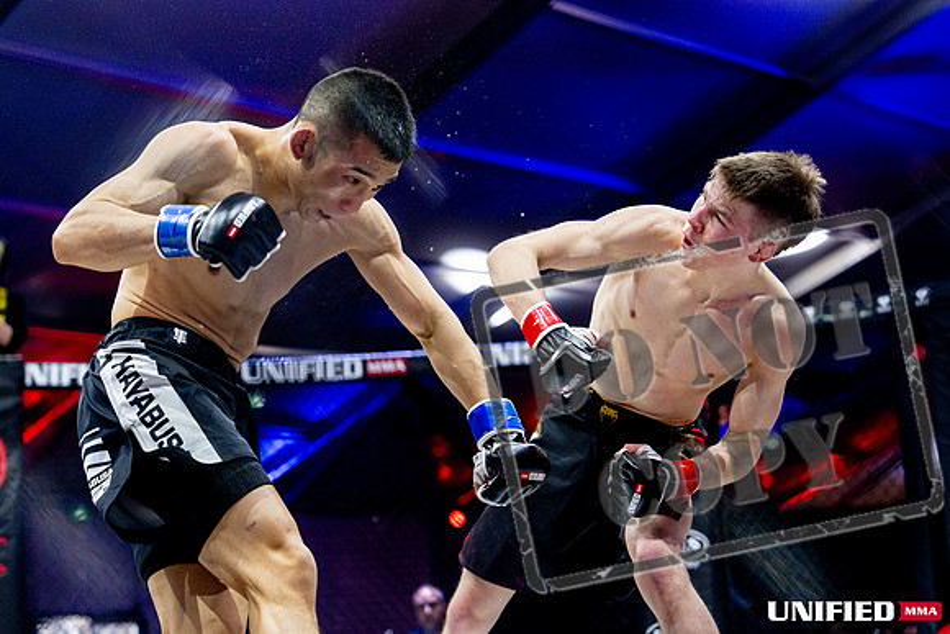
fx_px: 1756
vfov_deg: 20.5
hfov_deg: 30.3
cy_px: 318
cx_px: 490
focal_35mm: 67
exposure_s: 1/1250
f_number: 2.8
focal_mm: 63
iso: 3200
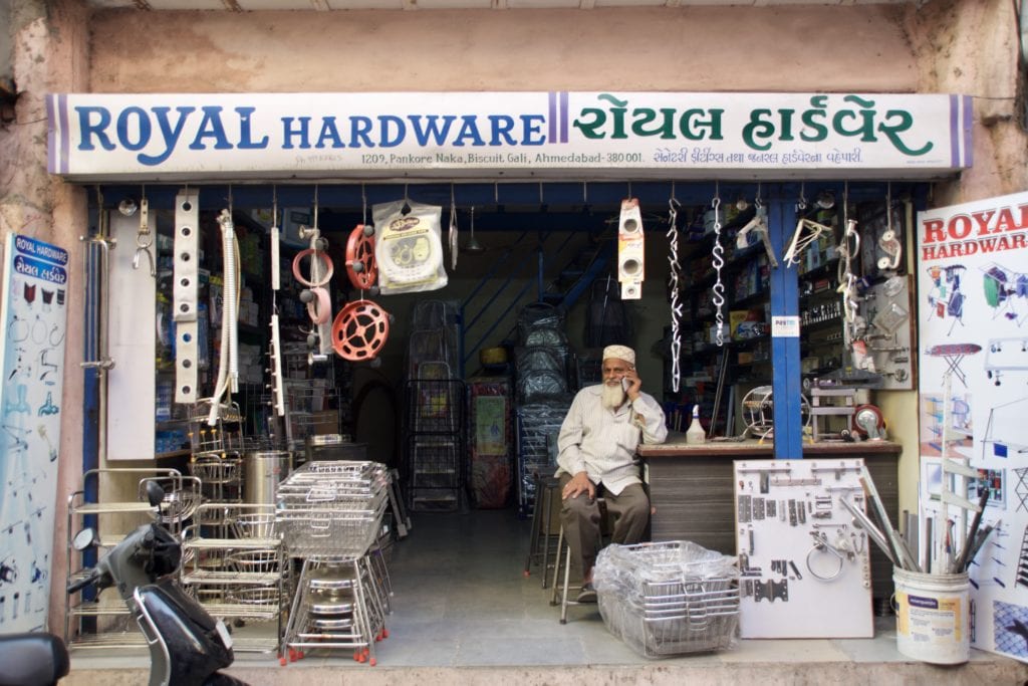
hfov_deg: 57.2
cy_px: 343
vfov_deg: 40.0
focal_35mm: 33
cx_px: 514
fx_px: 942
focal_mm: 22
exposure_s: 1/60
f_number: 4
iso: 200
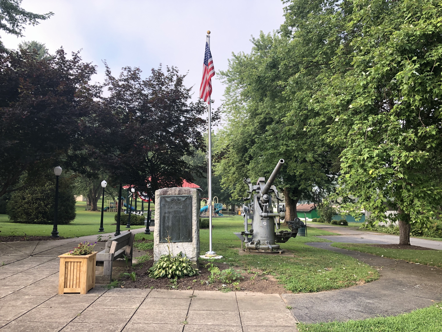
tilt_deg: +7.1
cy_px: 166
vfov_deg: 49.7
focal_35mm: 28
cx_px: 221
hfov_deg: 63.4
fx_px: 358
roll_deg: -0.6
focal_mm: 3.99
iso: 20
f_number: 1.8
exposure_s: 1/251
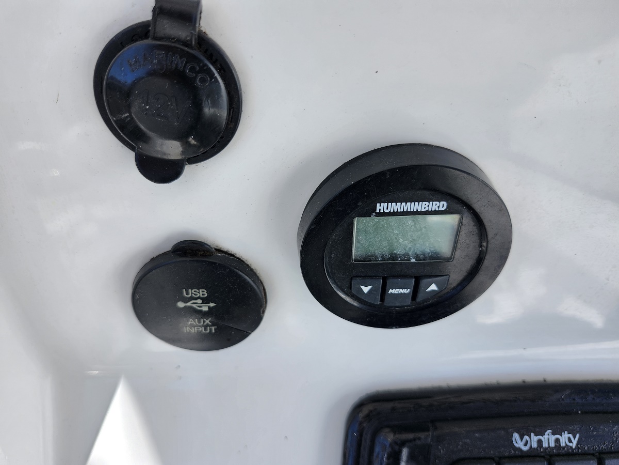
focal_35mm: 23
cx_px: 310
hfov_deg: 73.9
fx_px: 411
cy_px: 232
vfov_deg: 58.9
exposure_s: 1/818
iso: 25
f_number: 1.8
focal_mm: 5.54
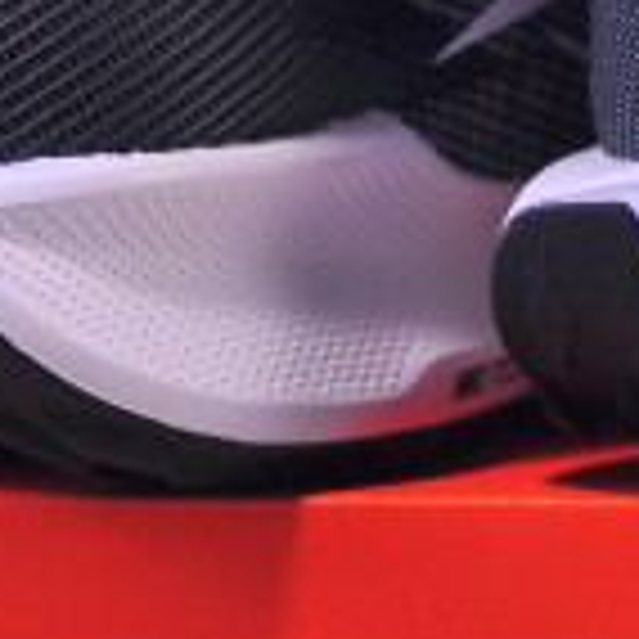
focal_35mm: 359
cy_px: -475
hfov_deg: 4.9
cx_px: 760
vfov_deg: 4.8
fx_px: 7498
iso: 250
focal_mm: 50
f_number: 2.5
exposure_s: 1/320
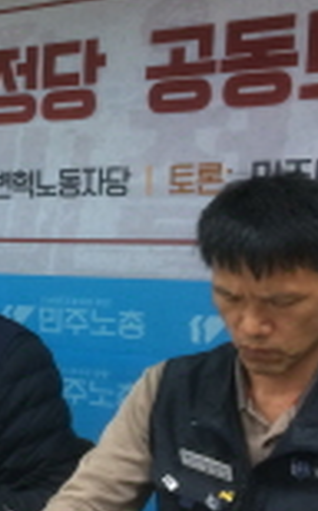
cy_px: 305
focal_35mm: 70
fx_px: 972
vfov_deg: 29.3
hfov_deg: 17.5
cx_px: -89
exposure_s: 1/30
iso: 80
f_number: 2.2
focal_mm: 4.15
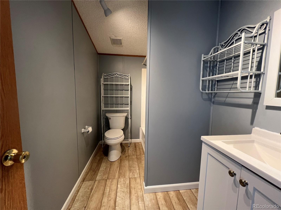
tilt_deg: -5.6
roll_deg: -0.1
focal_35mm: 13
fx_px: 106
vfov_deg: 89.9
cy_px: 105
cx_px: 140
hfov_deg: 106.2
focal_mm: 1.57
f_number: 1.8
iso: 160
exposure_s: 1/60
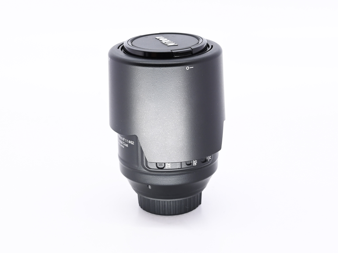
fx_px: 801
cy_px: 127
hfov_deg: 23.8
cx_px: 164
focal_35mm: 82
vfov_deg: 18.0
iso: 500
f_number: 9
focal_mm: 50
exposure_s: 1/100
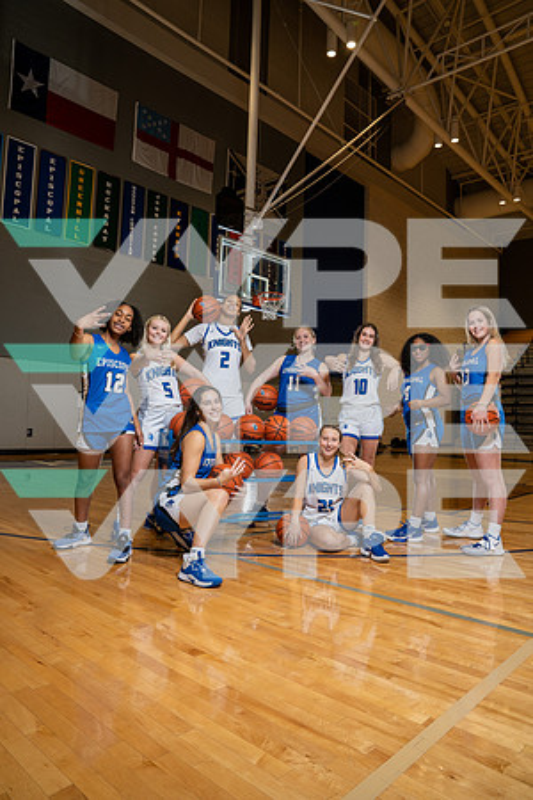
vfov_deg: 73.7
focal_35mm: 24
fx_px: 533
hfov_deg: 53.1
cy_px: 400
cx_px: 266
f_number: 8
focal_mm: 24
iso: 500
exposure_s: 1/125
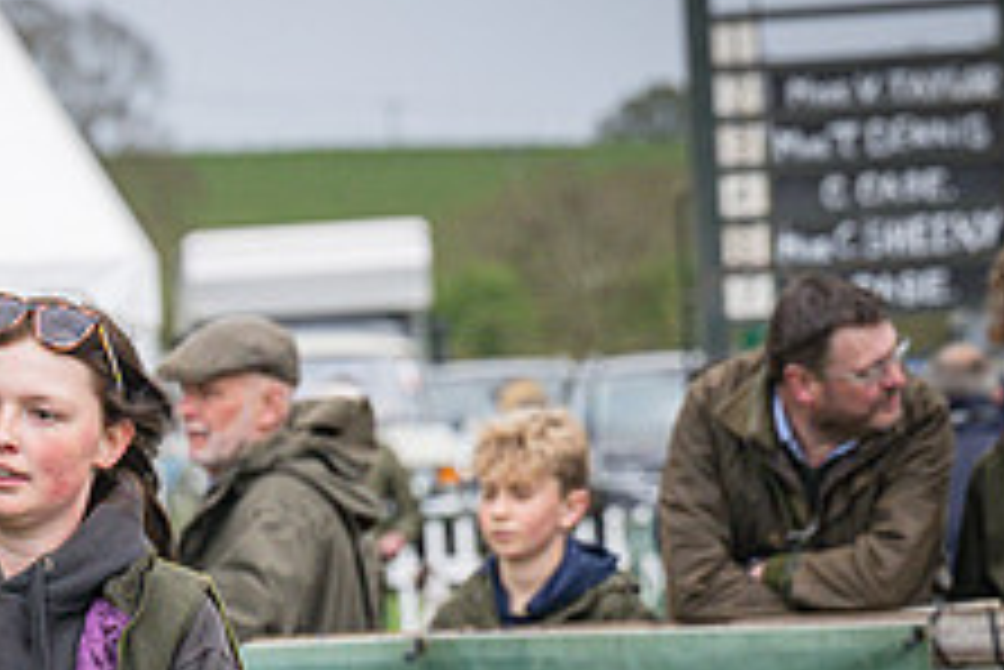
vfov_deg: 4.4
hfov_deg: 6.5
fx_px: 8790
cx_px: -326
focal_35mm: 315
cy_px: 796
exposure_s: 1/5000
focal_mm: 104
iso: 800
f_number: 4.5
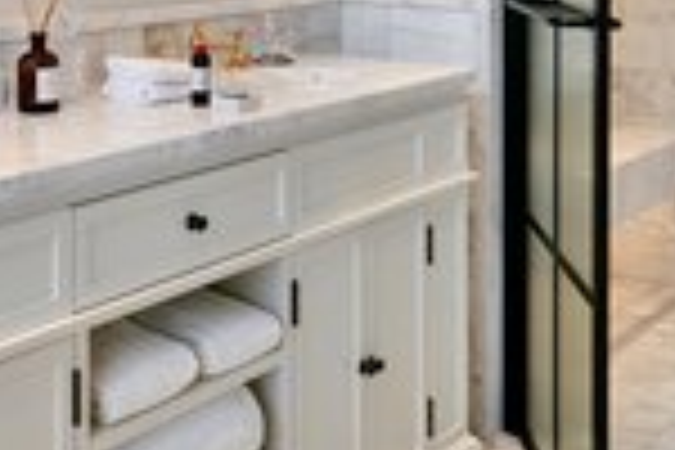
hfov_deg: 31.3
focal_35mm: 64
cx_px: 266
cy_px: -81
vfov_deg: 20.0
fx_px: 1200
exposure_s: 1/2.5
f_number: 11
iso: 100
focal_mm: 20
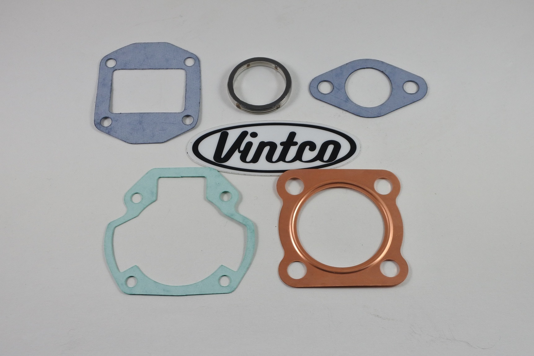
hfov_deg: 54.4
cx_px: 267
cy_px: 178
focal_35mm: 35
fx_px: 519
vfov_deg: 37.9
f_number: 4
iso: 400
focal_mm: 13.1
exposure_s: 1/200
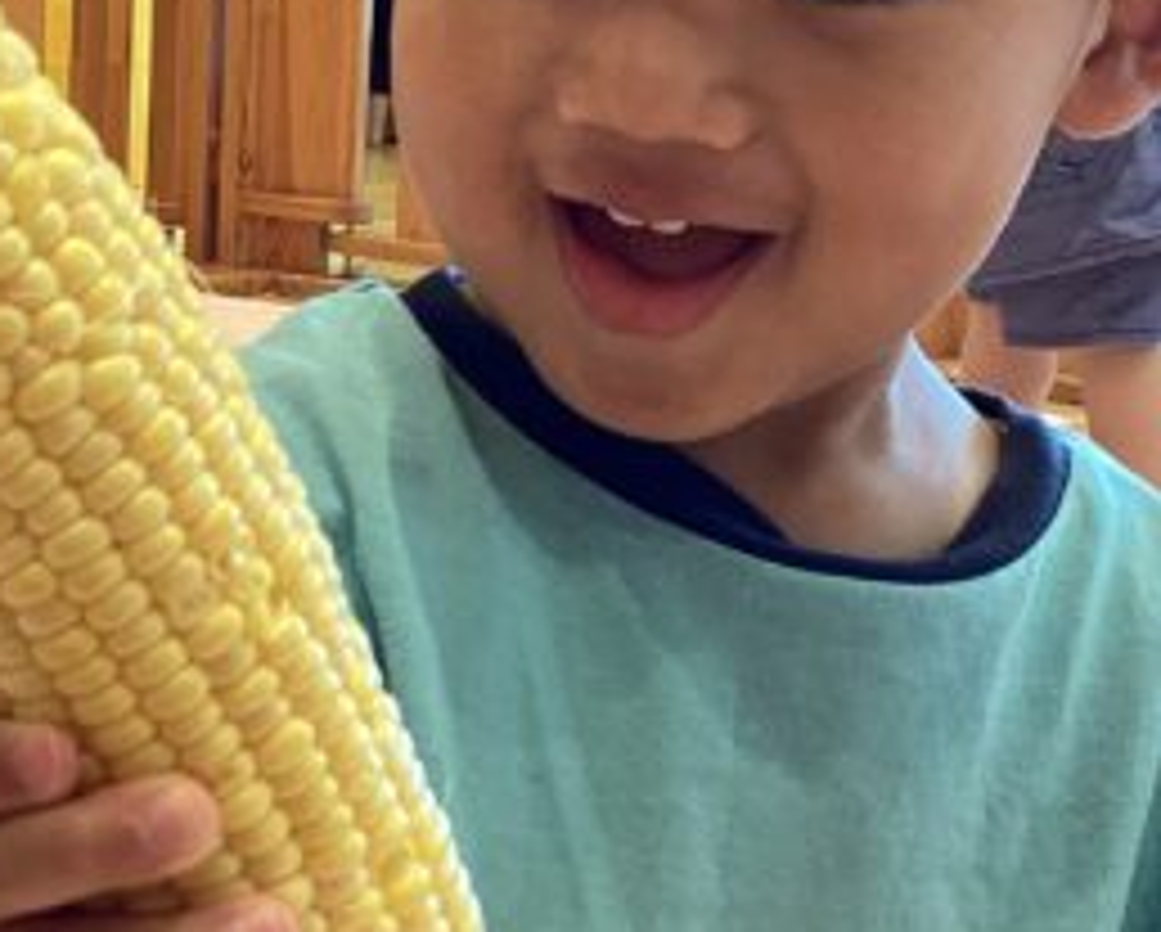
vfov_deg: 17.1
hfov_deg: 21.2
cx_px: 590
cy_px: 545
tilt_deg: -11.7
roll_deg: -4.2
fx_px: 3096
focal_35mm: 90
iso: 50
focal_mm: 3.3
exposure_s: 1/60
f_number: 2.4
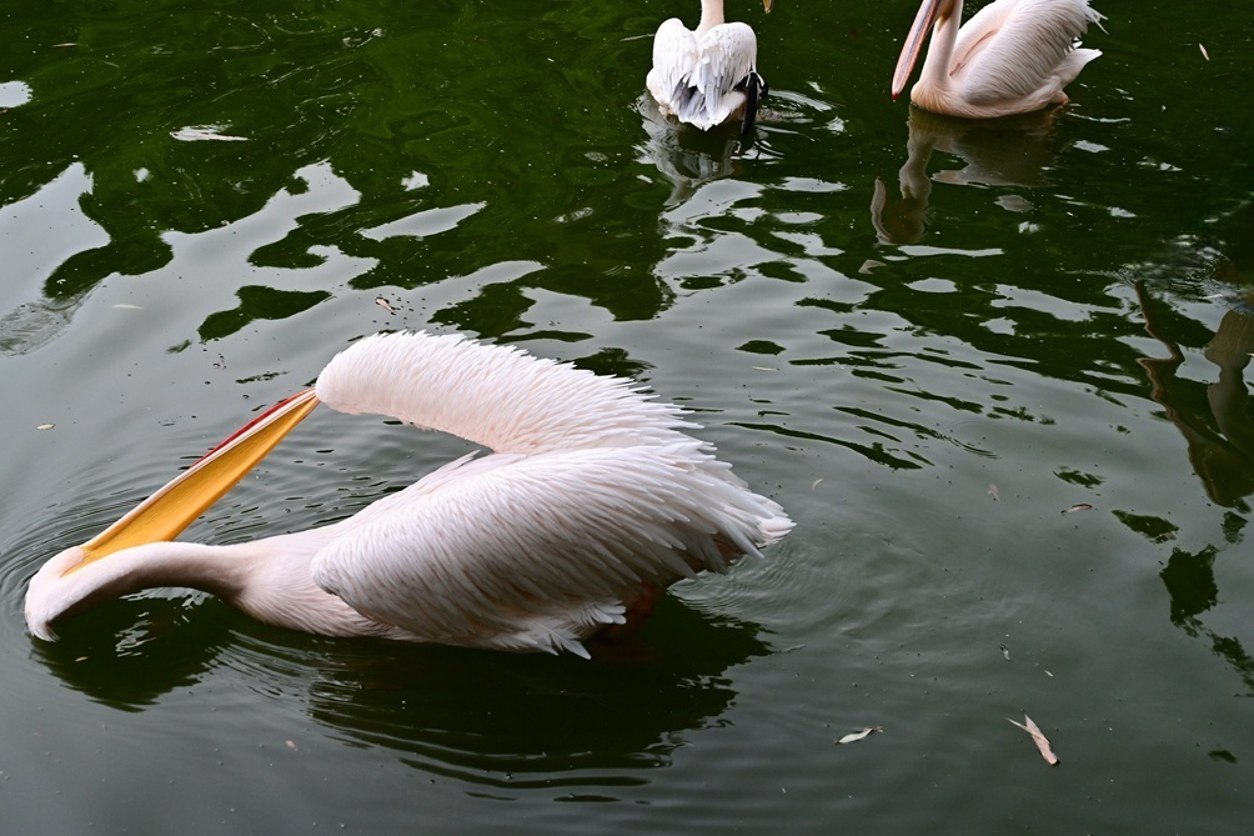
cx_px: 548
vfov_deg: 24.6
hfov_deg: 36.2
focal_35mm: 55
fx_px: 1915
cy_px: 356
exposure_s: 1/100
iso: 800
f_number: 7.1
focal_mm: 46
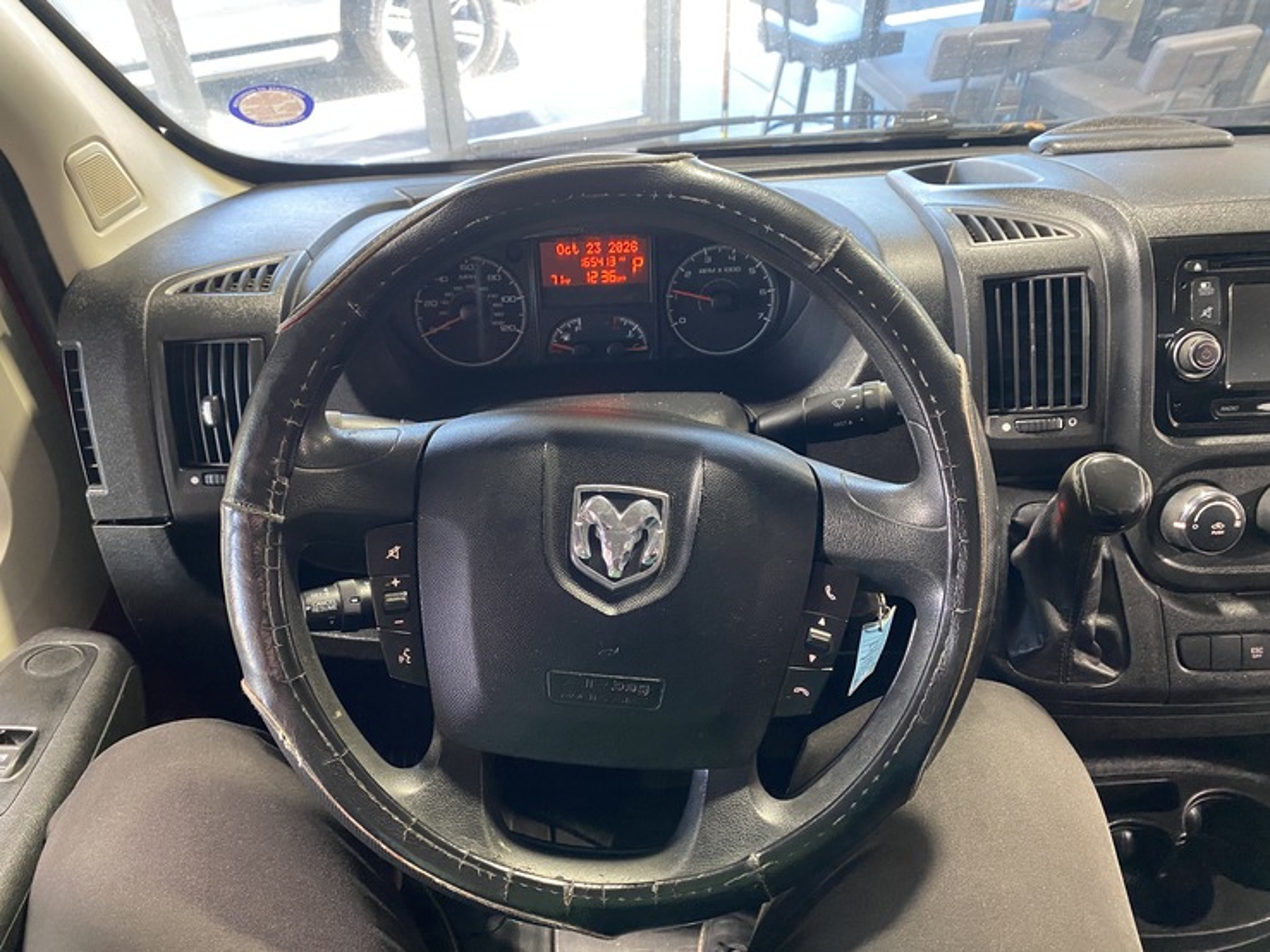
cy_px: 476
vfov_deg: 53.0
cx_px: 635
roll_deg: +0.9
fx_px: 954
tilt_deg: -41.1
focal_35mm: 26
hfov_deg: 67.3
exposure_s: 1/60
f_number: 1.8
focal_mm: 4.25
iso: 320
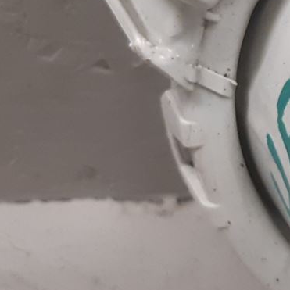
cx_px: 462
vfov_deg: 13.7
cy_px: 102
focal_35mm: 127
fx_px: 1204
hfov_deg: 12.9
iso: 125
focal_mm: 3.93
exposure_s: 1/50
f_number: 1.7
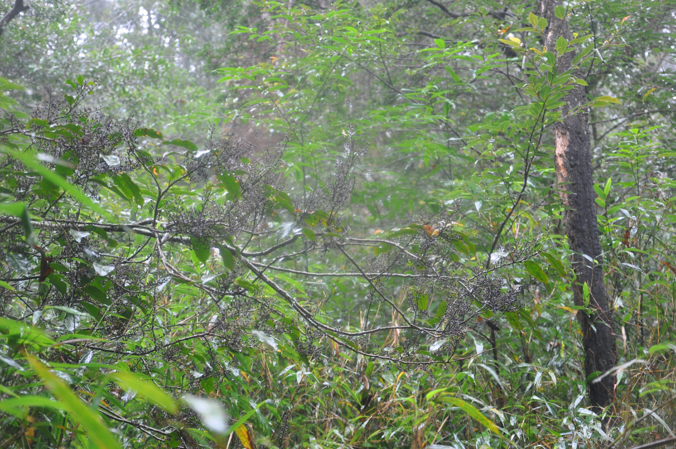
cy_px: 224
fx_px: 1406
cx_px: 338
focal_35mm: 75
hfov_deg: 27.0
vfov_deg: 18.1
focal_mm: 50
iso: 200
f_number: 5.6
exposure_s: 1/30
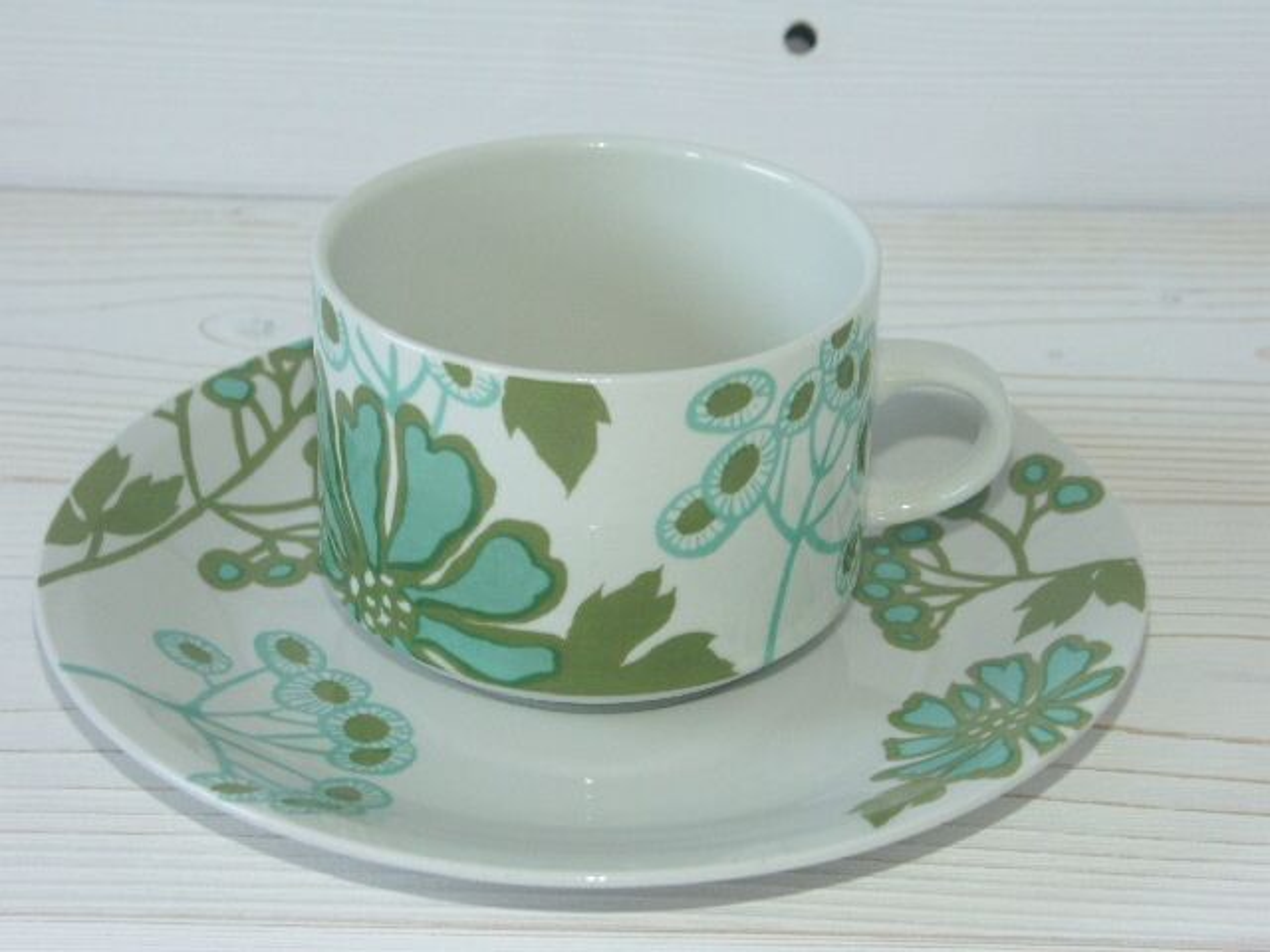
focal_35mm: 77
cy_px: 476
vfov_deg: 19.1
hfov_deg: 25.3
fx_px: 2825
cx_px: 635
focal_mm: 19.09
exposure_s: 1/80
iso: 100
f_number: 4
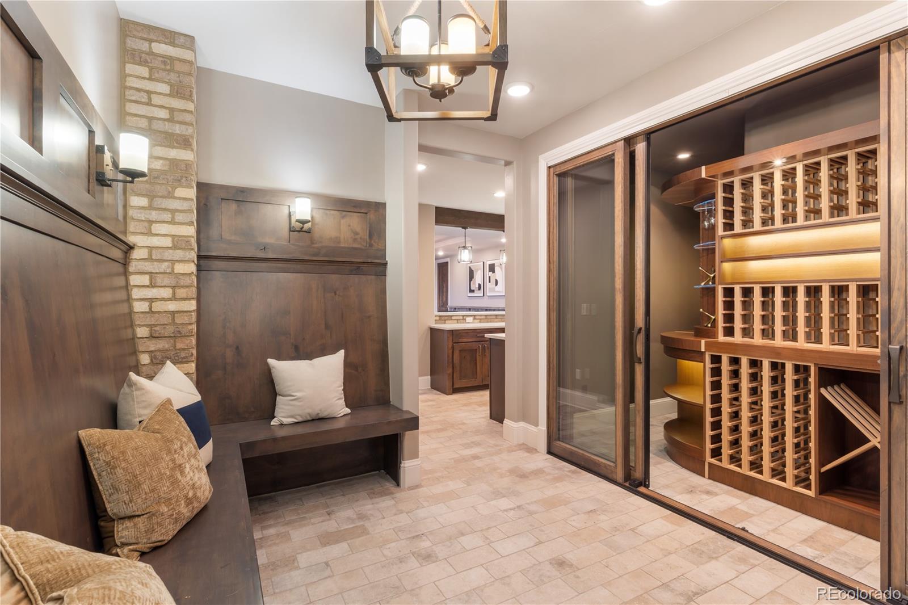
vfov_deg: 72.0
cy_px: 302
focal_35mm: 16
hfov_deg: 95.0
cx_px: 454
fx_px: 416
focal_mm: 11
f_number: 9
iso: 100
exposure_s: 6
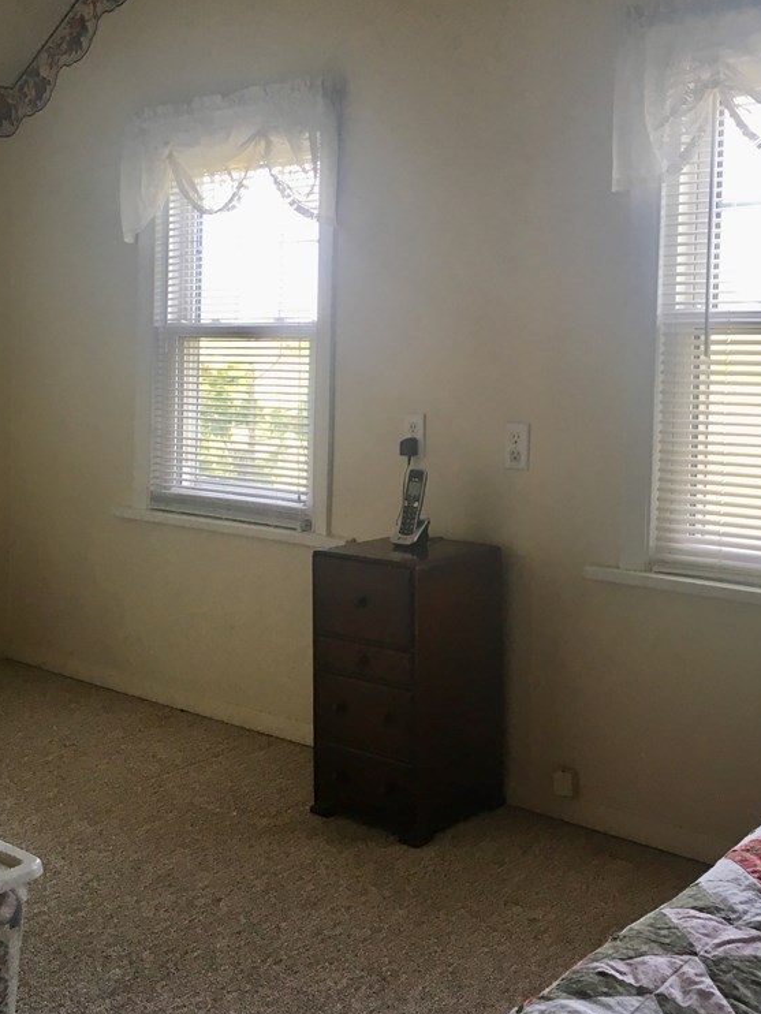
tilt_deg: -3.0
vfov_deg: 46.5
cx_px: 430
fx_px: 1172
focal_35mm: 40
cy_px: 409
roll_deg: -1.2
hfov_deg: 35.9
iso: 25
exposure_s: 1/30
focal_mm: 4.15
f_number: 2.2
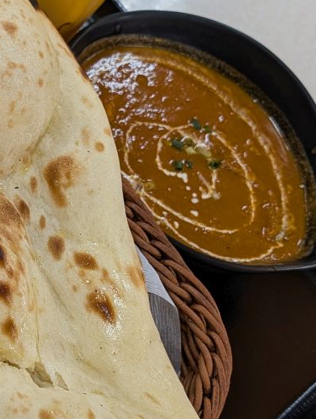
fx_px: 898
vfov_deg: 26.2
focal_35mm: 74
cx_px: 17
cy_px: 254
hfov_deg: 19.5
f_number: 1.68
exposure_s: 1/131
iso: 23
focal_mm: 6.9
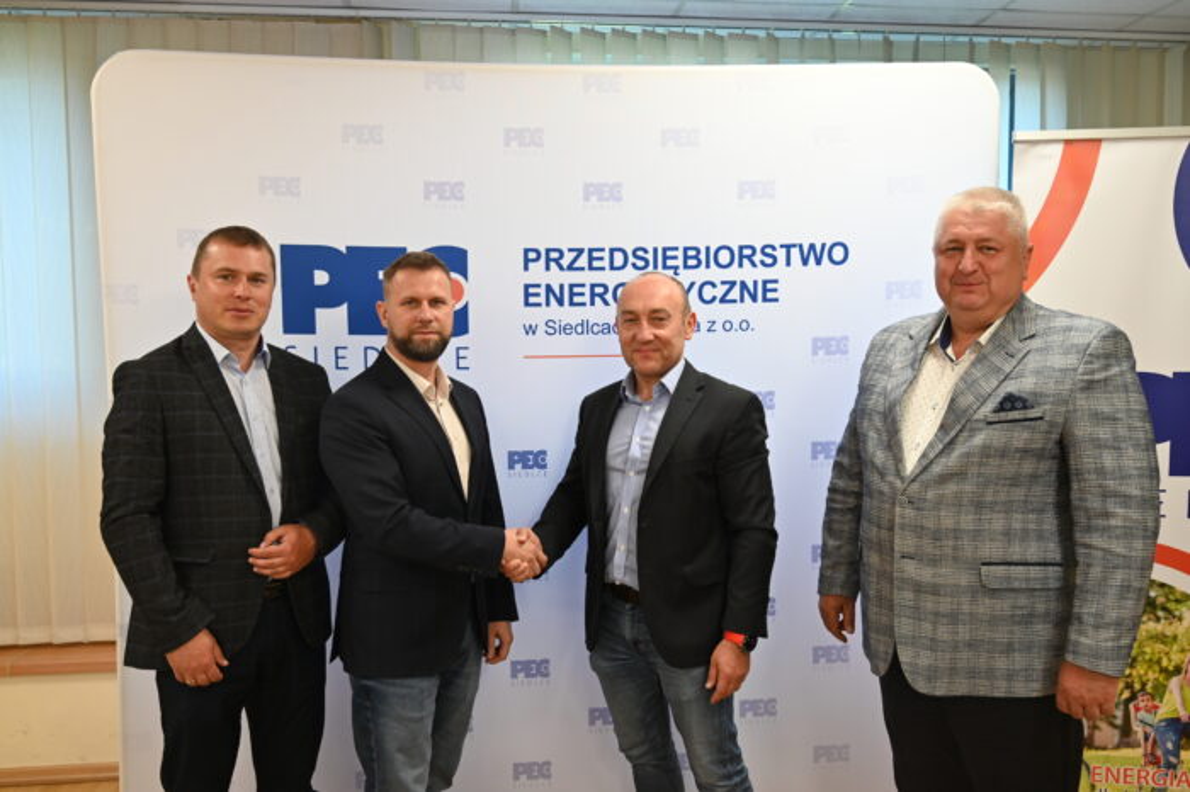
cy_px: 396
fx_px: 1008
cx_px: 595
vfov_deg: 42.9
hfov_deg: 61.1
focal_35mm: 30
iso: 720
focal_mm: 30.5
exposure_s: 1/125
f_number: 4
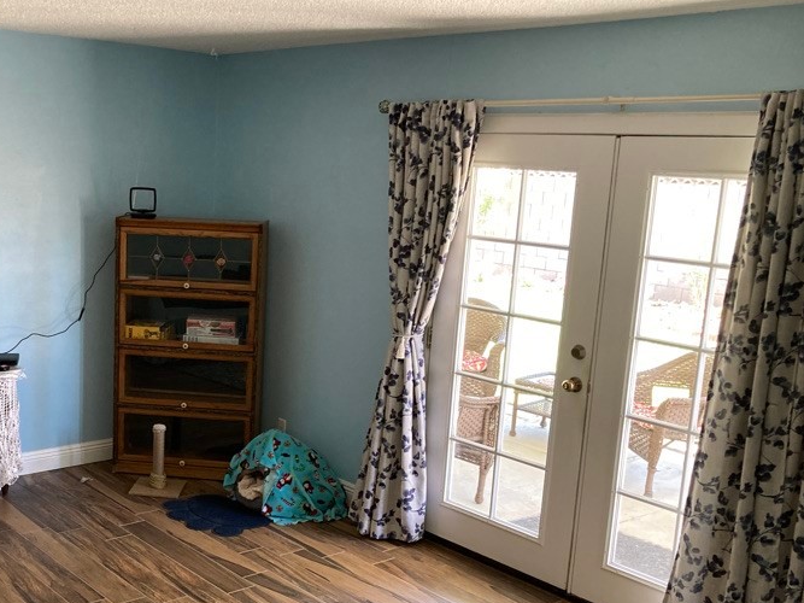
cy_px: 358
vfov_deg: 33.5
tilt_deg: -10.3
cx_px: 234
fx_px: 999
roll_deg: -2.8
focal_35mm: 43
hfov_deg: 42.9
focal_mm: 3.99
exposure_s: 1/60
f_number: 1.8
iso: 160
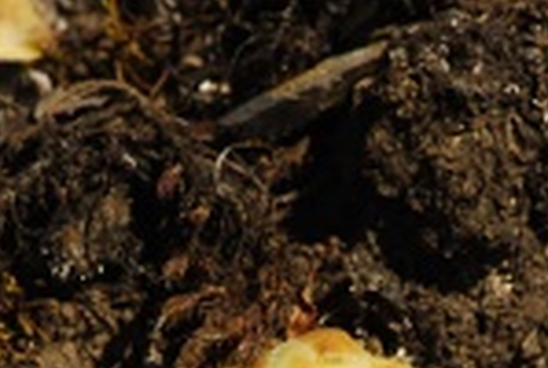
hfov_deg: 3.0
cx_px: 588
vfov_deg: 2.0
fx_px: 10443
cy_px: 957
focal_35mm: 685
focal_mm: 85
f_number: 10
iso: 100
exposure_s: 1/250
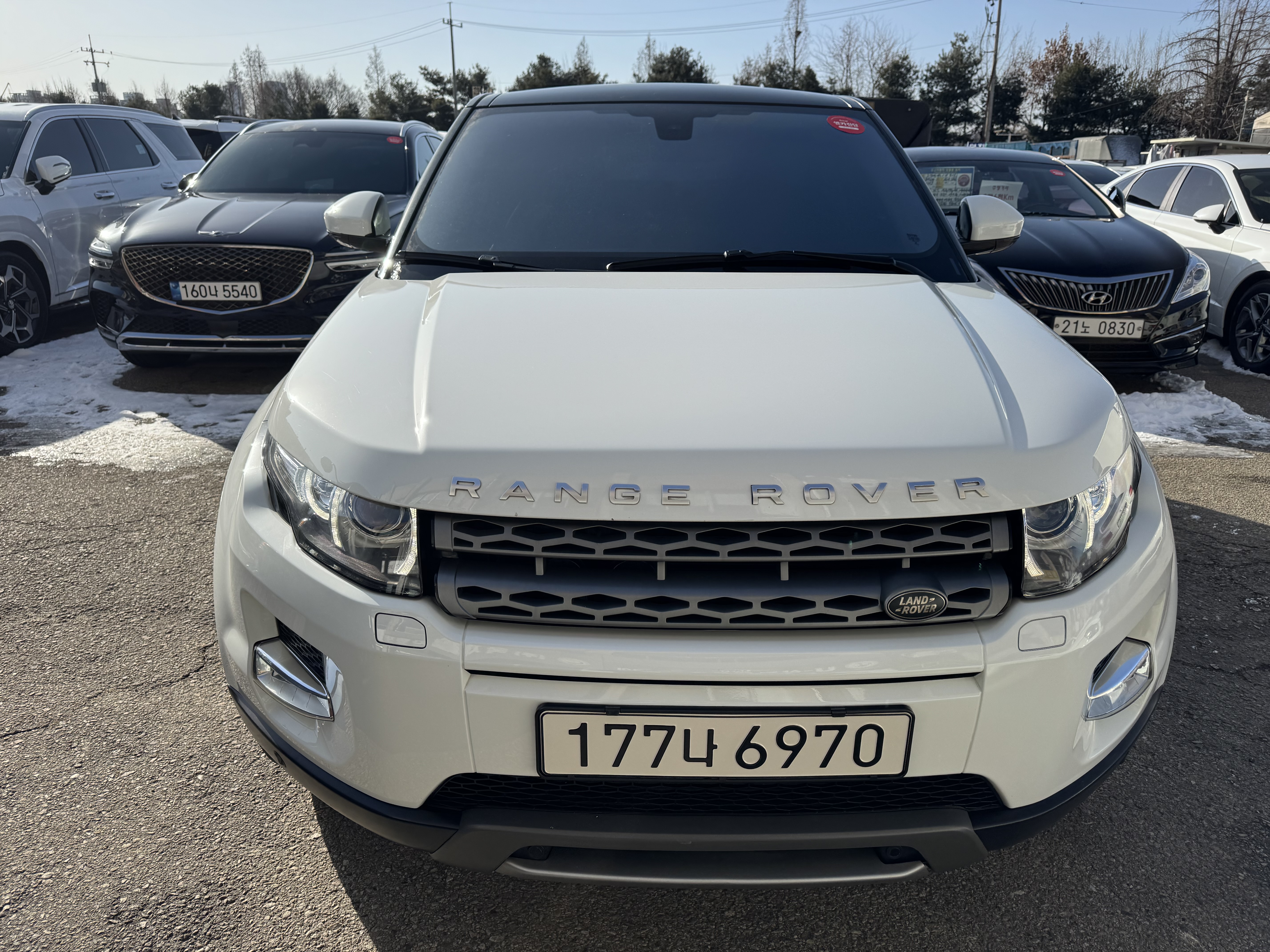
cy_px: 476
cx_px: 635
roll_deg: +0.3
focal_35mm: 24
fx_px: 881
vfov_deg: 56.8
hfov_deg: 71.6
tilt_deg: -19.2
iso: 80
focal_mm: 6.76
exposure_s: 1/4310
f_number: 1.78
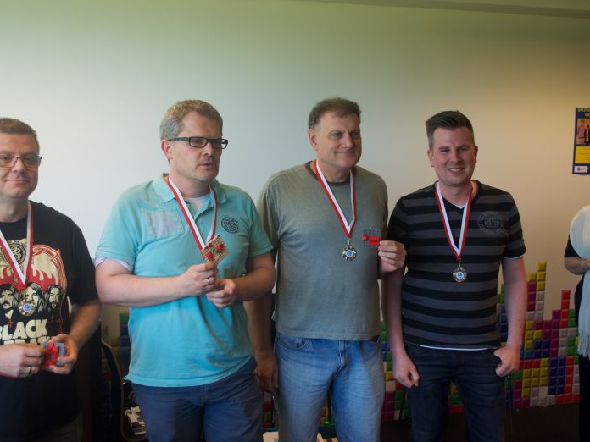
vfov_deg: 33.6
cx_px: 261
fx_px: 733
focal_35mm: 43
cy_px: 221
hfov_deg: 43.8
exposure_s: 1/80
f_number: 4.2
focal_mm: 26
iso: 400
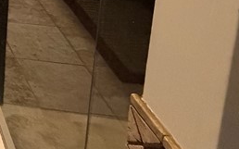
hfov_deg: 21.8
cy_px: -155
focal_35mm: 59
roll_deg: +2.6
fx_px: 384
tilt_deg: -10.1
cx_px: -191
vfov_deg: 16.4
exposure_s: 1/60
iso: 500
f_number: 2.2
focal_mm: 2.22
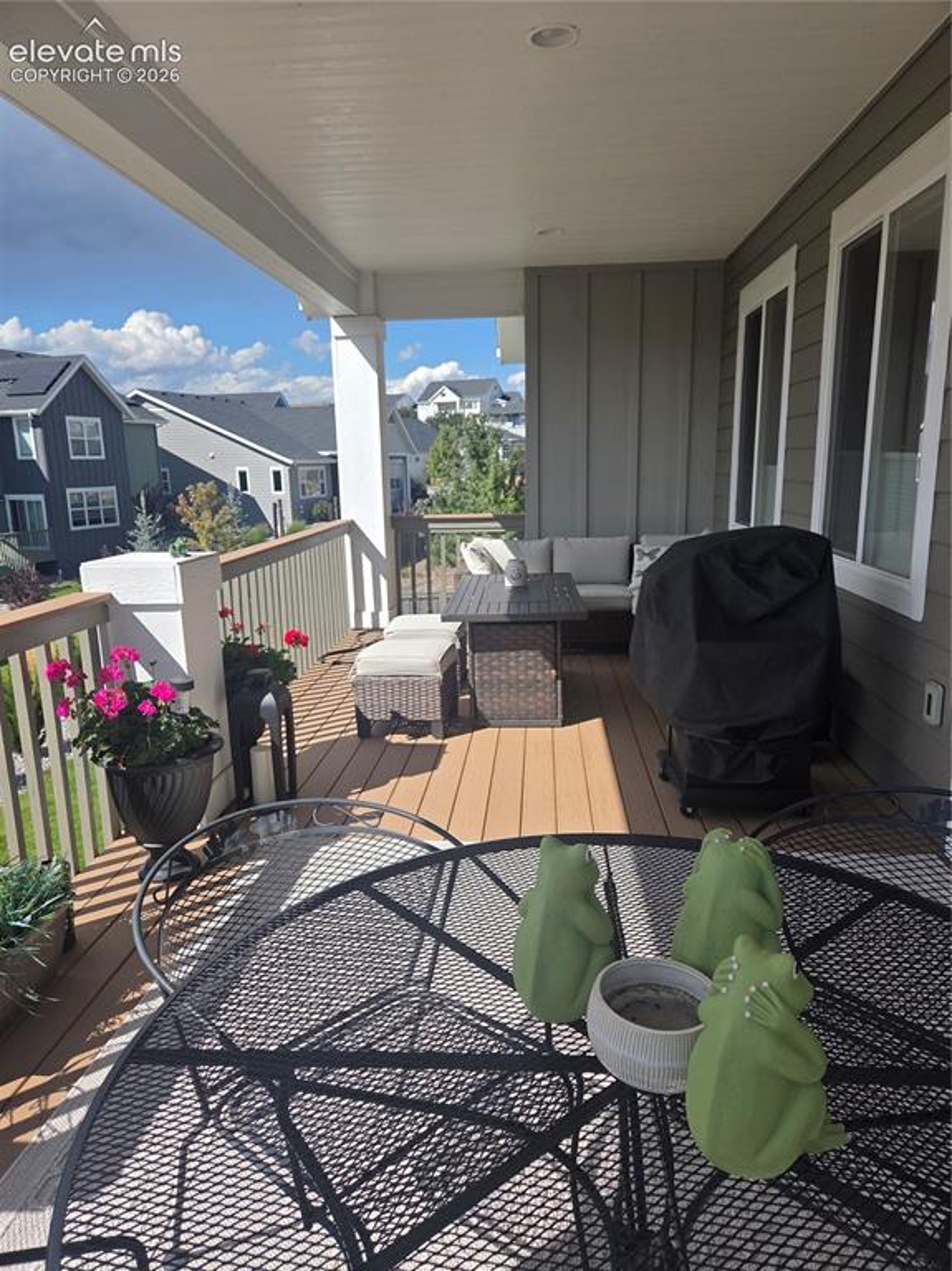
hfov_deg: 58.8
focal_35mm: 23
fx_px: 844
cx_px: 476
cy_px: 636
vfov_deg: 74.0
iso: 80
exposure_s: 1/3999
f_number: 1.8
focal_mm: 5.4
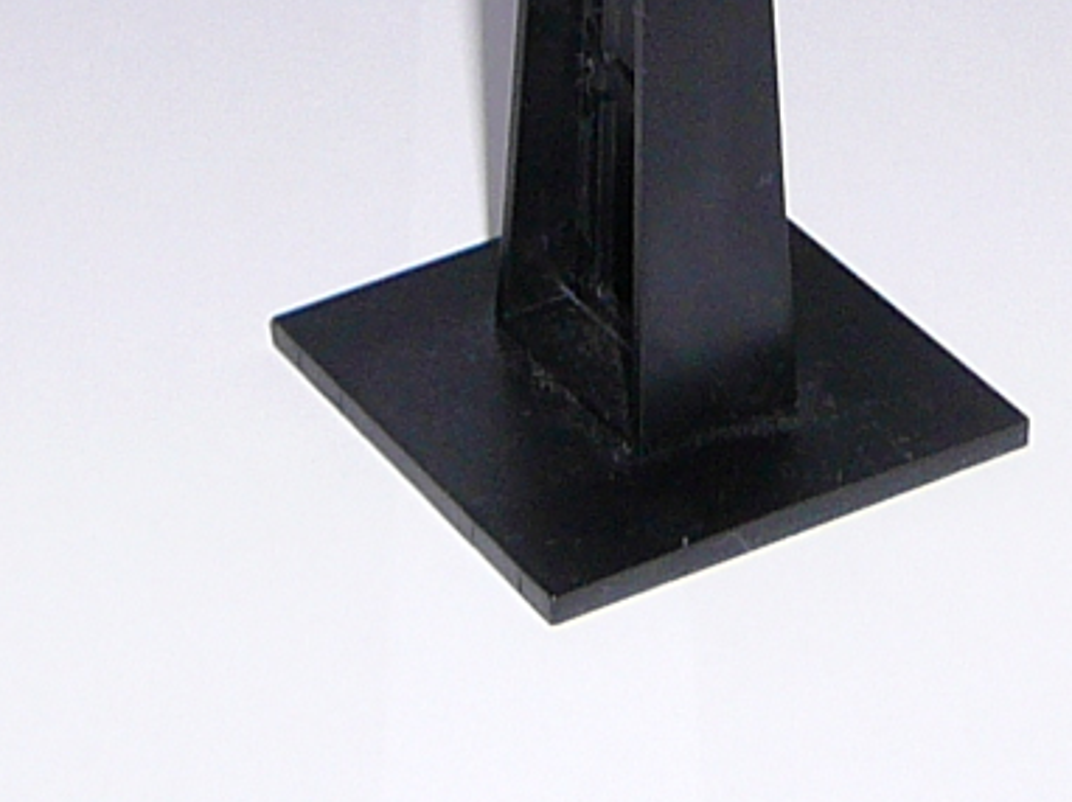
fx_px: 4797
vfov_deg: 9.3
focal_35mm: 155
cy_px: -437
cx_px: 533
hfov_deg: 12.8
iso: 100
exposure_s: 1/30
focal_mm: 5.2
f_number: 2.8
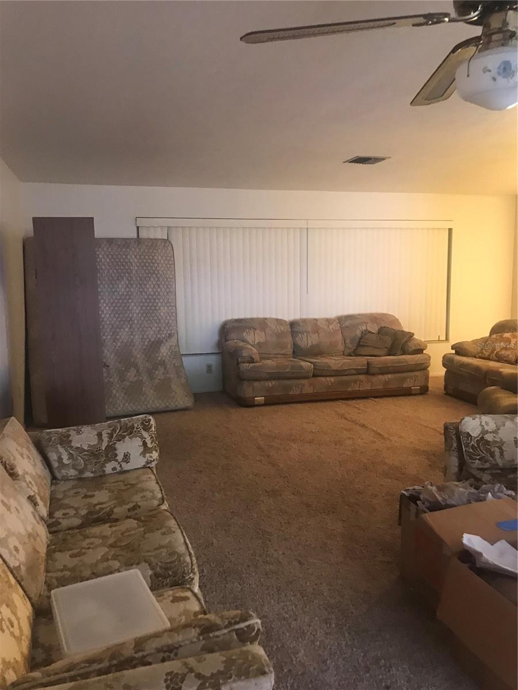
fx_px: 559
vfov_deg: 63.4
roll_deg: -0.5
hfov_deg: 49.7
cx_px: 259
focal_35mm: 28
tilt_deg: -7.7
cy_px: 345
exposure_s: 1/13
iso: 100
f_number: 1.8
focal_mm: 3.99
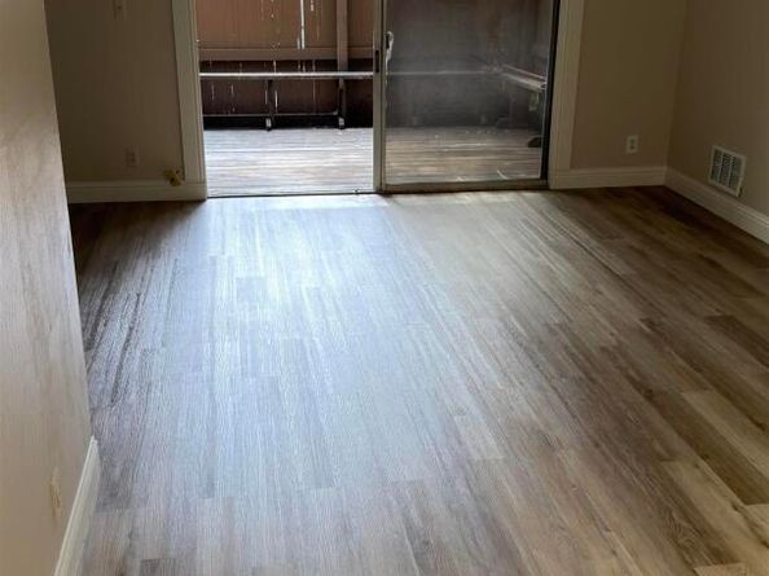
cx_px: 384
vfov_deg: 56.8
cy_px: 288
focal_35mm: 24
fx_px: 533
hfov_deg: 71.6
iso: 125
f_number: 1.78
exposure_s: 1/135
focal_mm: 6.76
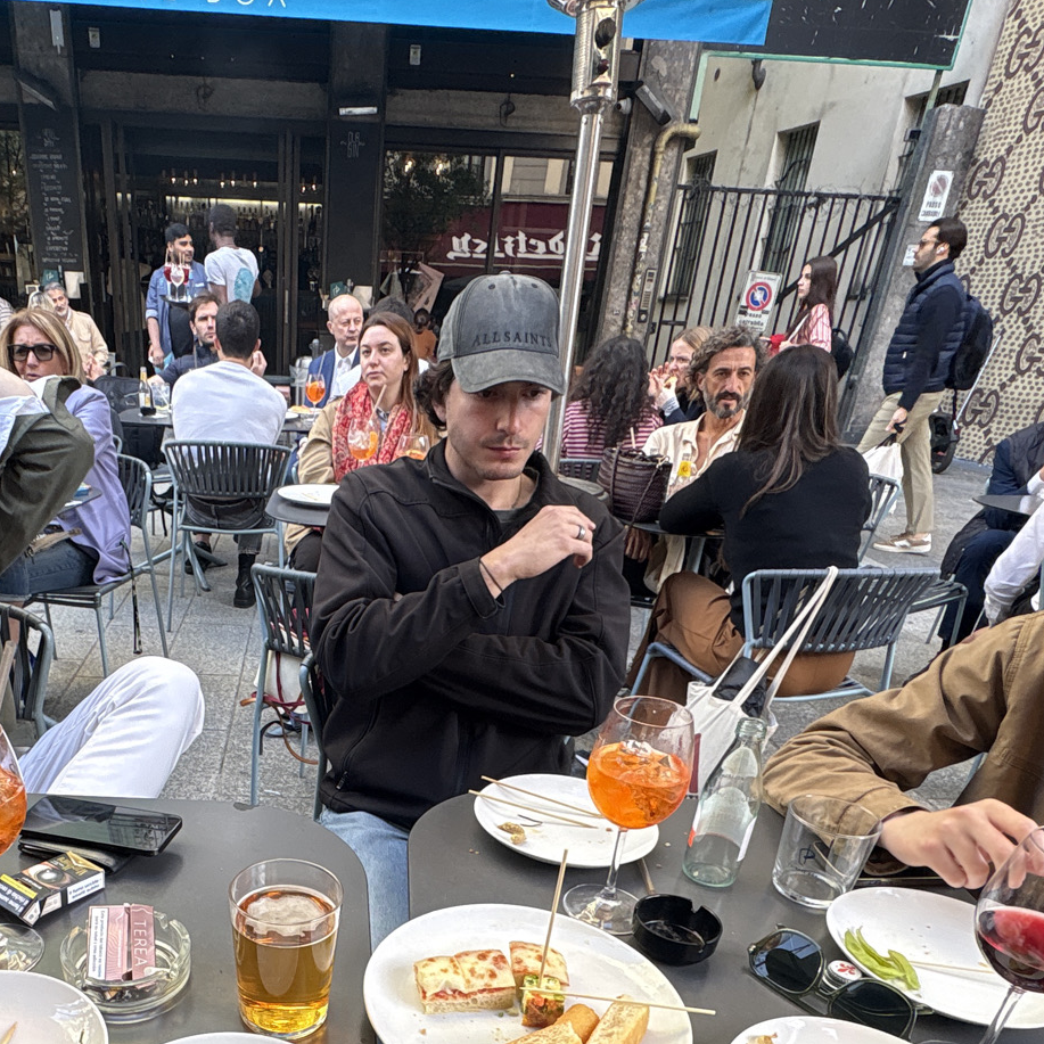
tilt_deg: -27.8
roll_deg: -3.3
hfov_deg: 57.5
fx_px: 921
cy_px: 819
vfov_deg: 55.4
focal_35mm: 27
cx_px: 332
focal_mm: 2.22
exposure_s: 1/99
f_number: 2.2
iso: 50
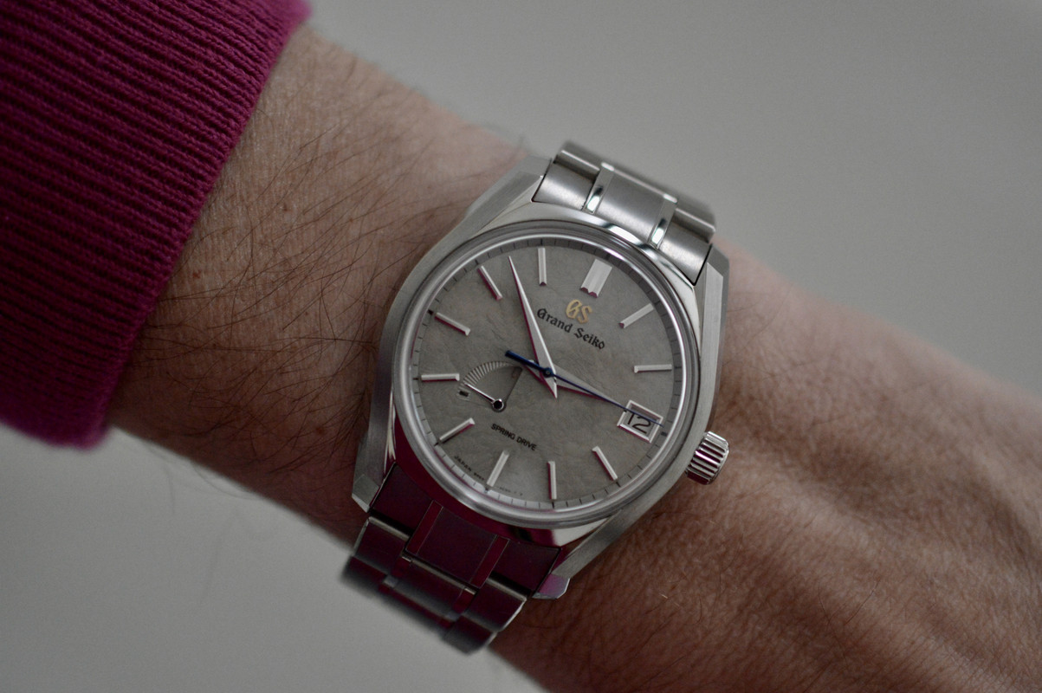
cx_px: 521
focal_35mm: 60
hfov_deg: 33.4
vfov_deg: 22.6
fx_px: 1735
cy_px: 346
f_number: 3
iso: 2200
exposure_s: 1/60
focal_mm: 40
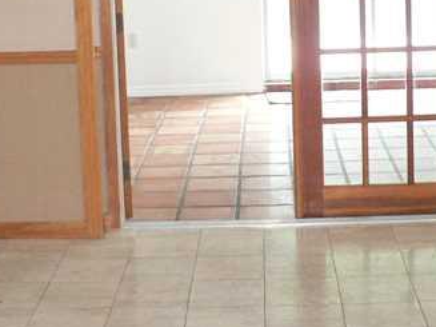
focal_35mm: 88
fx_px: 1108
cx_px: 261
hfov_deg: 22.2
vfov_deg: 16.4
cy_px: -1
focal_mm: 6
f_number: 2.8
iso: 400
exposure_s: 1/60
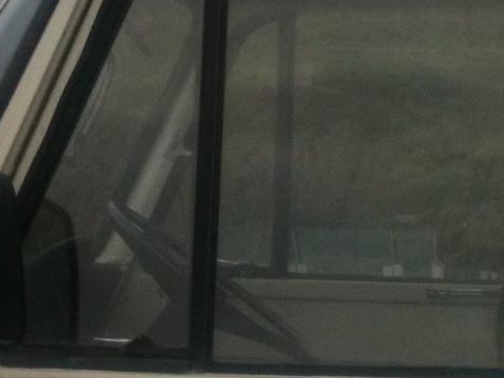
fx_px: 2170
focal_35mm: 149
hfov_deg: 13.1
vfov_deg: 10.0
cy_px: 205
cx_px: 19
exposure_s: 1/1154
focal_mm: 3.85
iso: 64
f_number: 2.8
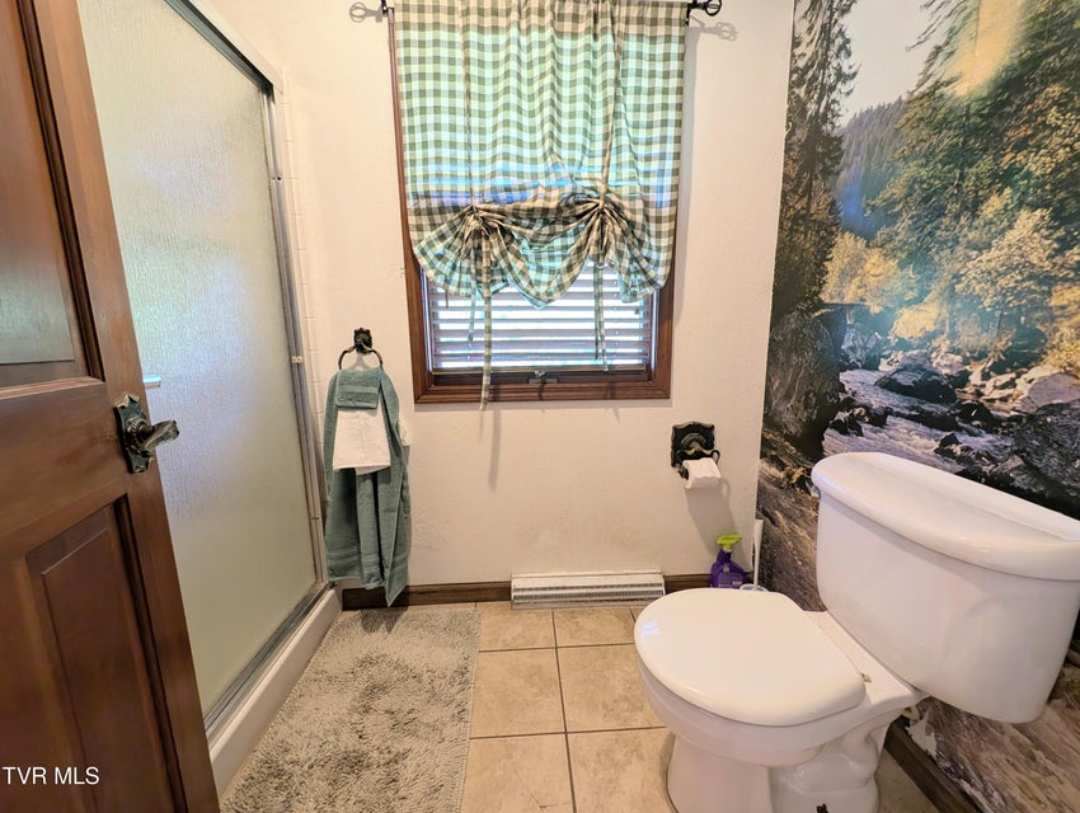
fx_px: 375
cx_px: 540
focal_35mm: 12
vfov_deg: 94.6
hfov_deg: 110.5
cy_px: 406
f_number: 1.95
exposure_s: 1/40
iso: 135
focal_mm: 2.23
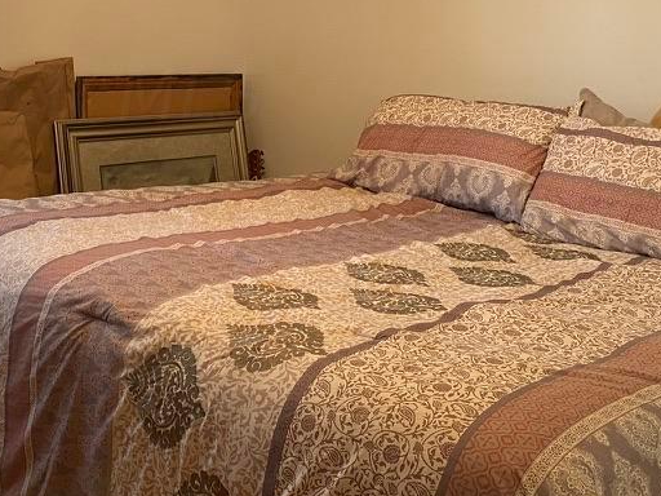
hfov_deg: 35.6
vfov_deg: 27.4
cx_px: 130
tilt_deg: -6.1
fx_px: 993
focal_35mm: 52
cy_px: 96
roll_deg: -1.7
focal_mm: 4.25
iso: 80
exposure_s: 1/60
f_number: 1.8
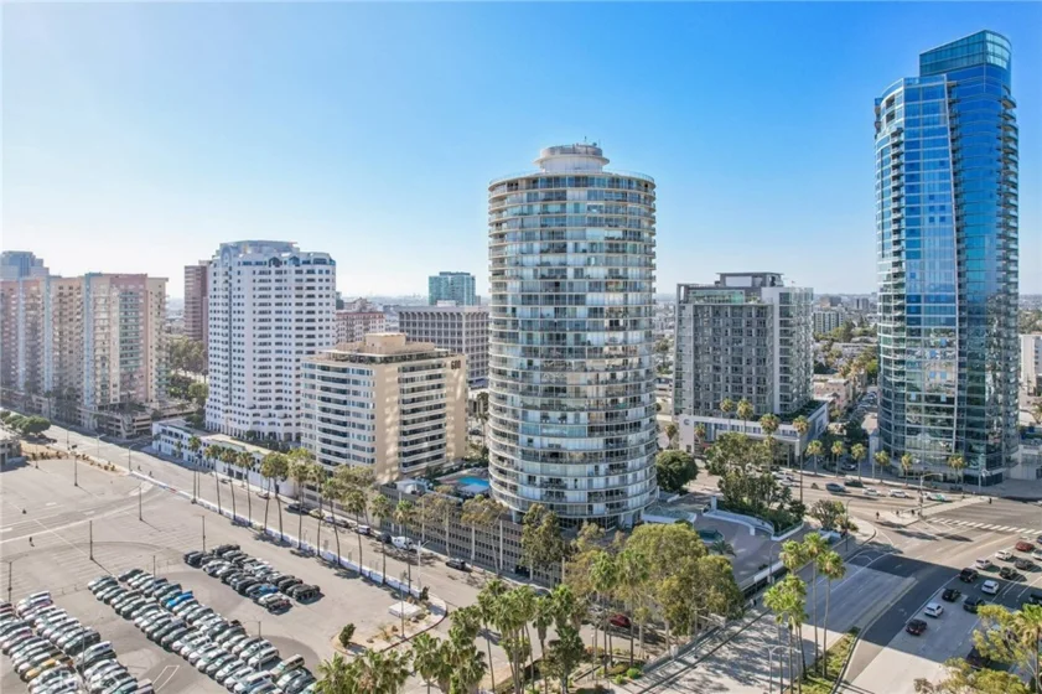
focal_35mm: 22
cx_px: 521
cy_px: 347
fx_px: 636
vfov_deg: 57.2
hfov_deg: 78.6
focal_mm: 8.4
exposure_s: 1/1500
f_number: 2.8
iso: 100
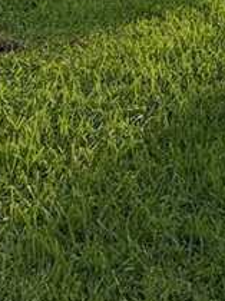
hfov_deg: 12.1
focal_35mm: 122
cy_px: -314
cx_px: 162
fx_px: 1059
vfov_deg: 13.6
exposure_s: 1/4975
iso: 80
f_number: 1.78
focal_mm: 6.76
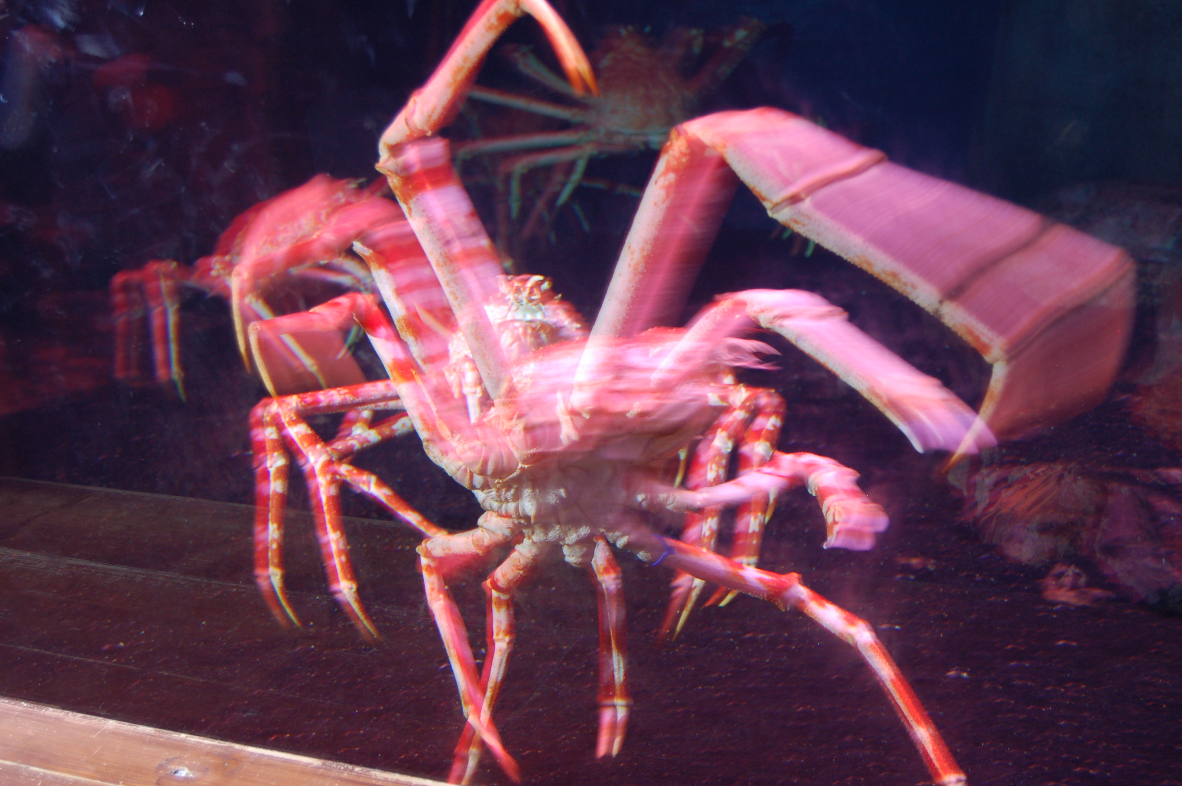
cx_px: 591
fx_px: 1476
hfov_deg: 43.6
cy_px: 393
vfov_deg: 29.8
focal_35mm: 45
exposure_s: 1/1.6
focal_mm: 30
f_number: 4.2
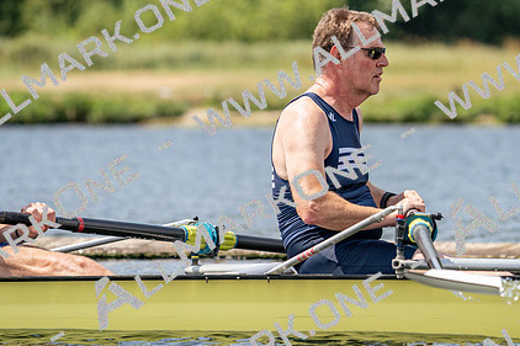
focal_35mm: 429
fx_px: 6194
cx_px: 345
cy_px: 140
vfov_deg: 3.2
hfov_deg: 4.8
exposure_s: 1/1600
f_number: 6.3
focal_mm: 312
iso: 250
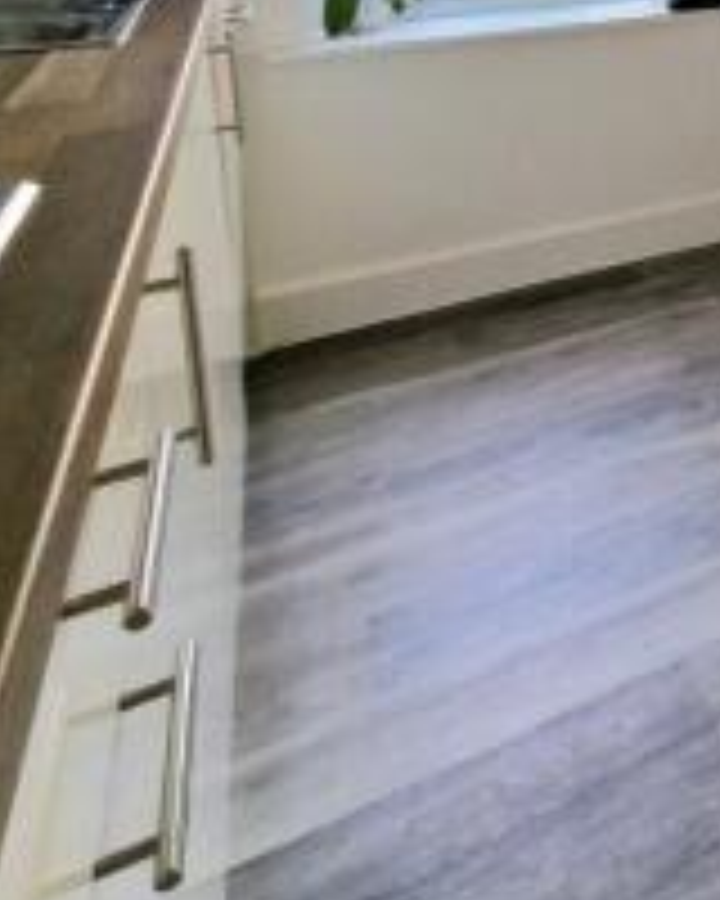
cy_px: -34
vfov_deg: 41.5
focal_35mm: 37
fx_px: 986
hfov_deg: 26.4
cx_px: 1127
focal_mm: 2.2
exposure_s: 1/192
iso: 50
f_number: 2.2
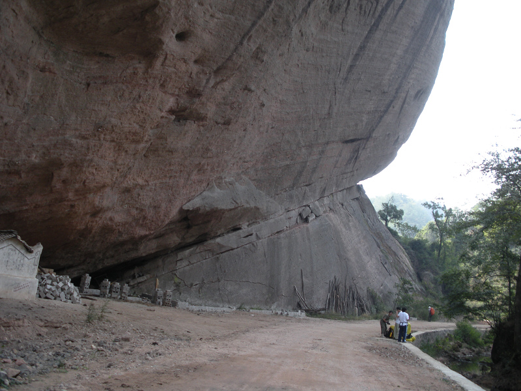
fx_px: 542
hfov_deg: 51.4
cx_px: 260
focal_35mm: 36
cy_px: 196
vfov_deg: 39.7
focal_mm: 6.3
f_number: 3.5
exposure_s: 1/78.6
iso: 64
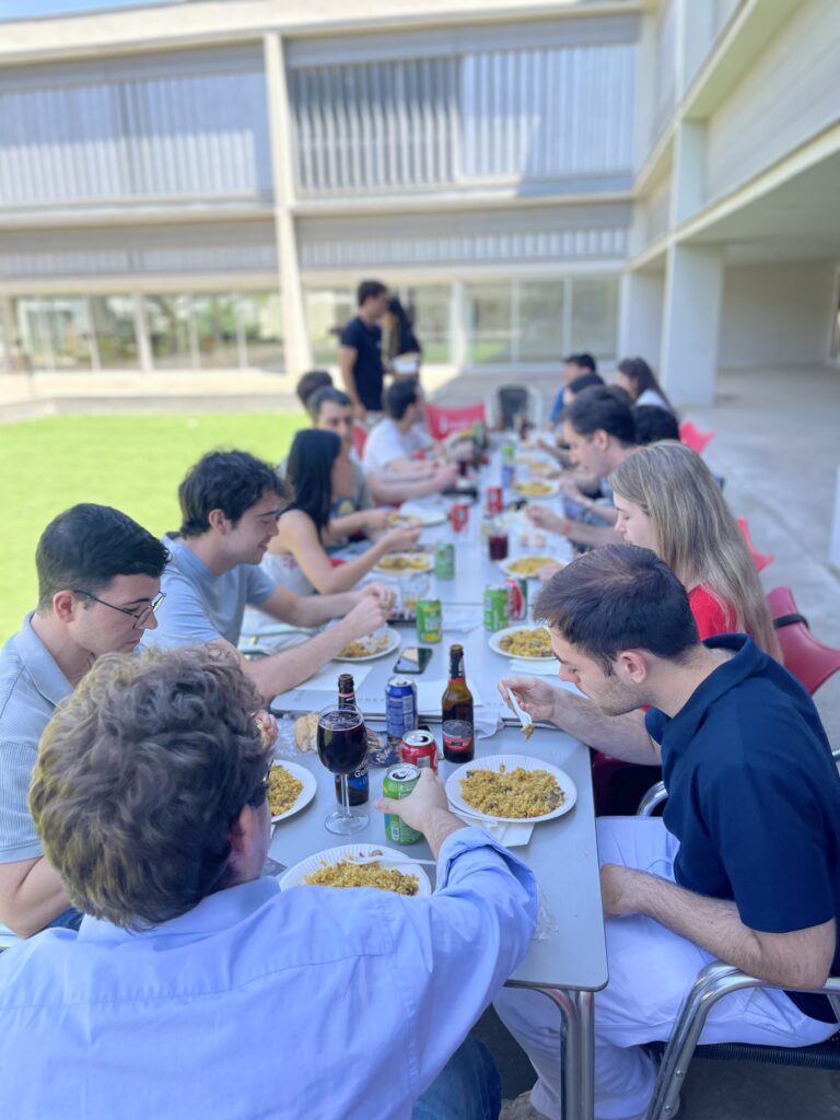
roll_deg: +0.7
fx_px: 841
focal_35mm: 26
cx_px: 420
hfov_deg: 53.1
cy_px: 560
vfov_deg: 67.3
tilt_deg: -16.7
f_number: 1.6
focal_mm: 5.1
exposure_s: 1/855
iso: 50
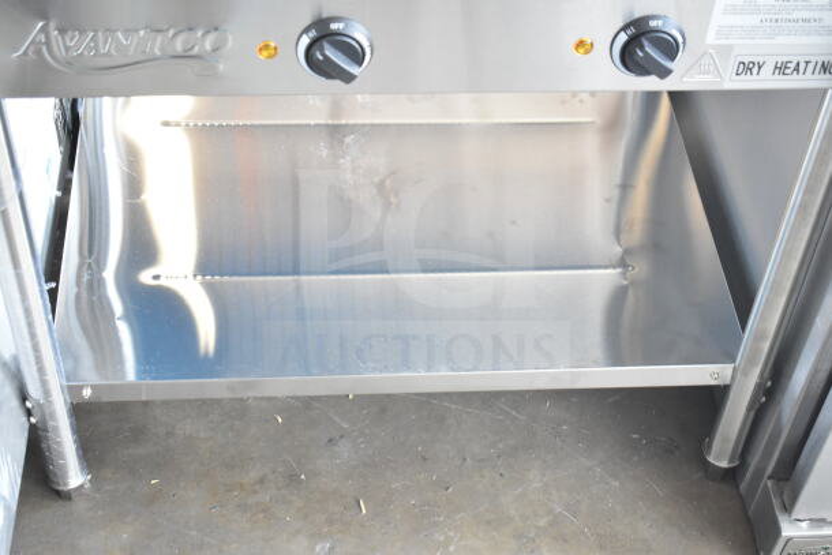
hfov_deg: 35.0
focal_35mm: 57
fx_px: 1318
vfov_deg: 23.8
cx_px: 416
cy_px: 278
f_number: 4.8
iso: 2000
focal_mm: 38
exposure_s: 1/60
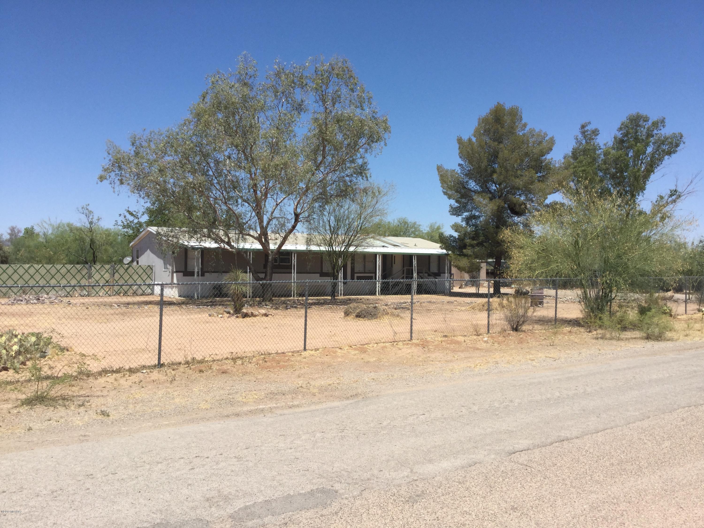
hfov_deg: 58.4
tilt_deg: -0.5
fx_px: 630
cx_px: 352
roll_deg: -0.4
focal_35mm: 31
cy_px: 264
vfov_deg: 45.4
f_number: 2.4
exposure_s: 1/1538
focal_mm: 3.3
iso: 25
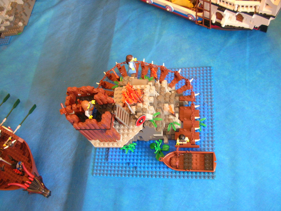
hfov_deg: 52.6
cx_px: 140
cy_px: 106
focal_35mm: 35
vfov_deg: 40.7
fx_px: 284
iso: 103
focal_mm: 5.8
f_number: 2.8
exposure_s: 1/5.8
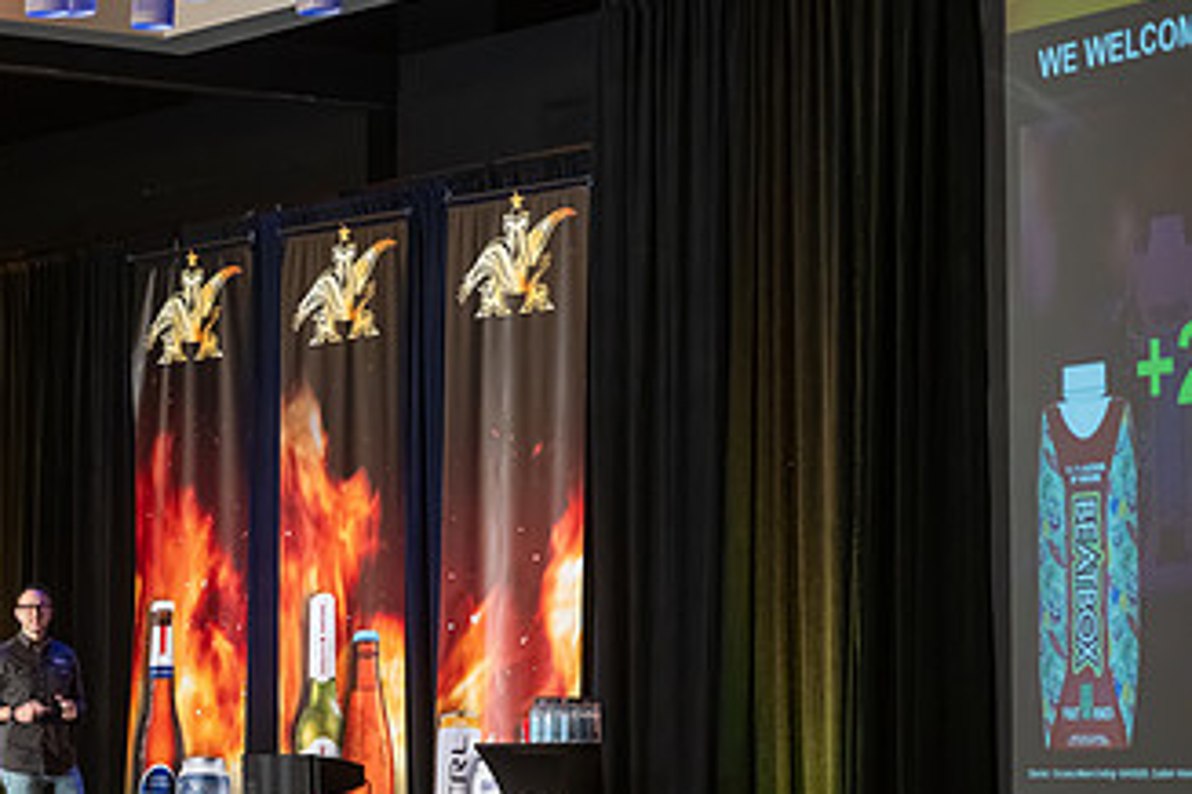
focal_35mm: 125
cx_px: 142
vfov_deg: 10.9
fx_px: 4139
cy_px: 676
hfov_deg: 16.2
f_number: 2.8
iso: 2500
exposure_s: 1/200
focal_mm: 70
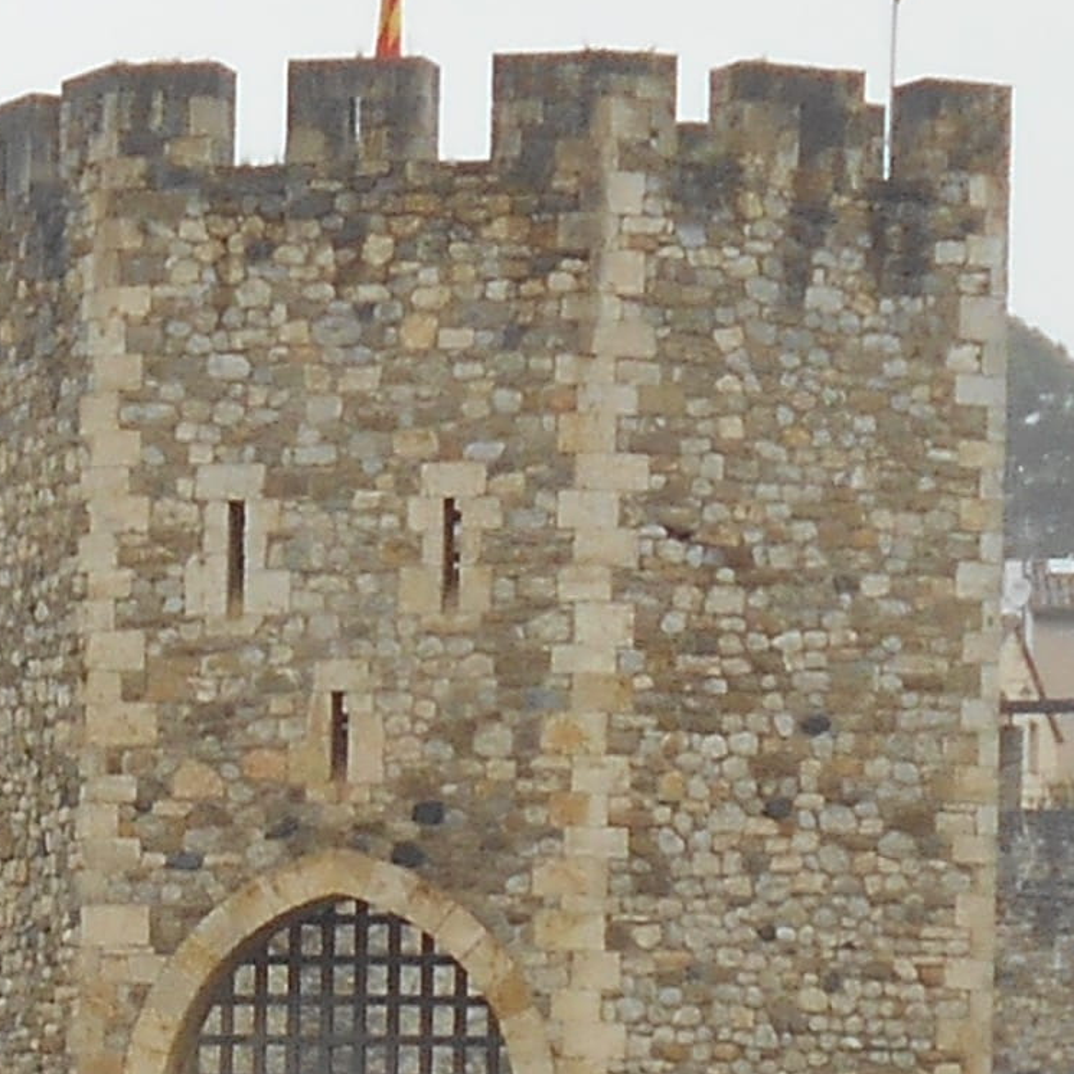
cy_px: 1371
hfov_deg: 6.6
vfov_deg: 6.6
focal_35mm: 263
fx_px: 9232
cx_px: -437
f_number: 4.2
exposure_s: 1/160
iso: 80
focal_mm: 7.7
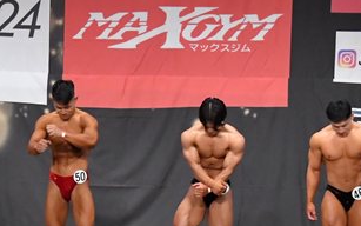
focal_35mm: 224
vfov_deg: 5.9
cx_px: 54
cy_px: 186
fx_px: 2204
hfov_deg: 9.3
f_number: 5.6
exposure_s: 1/400
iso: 6400
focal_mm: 58
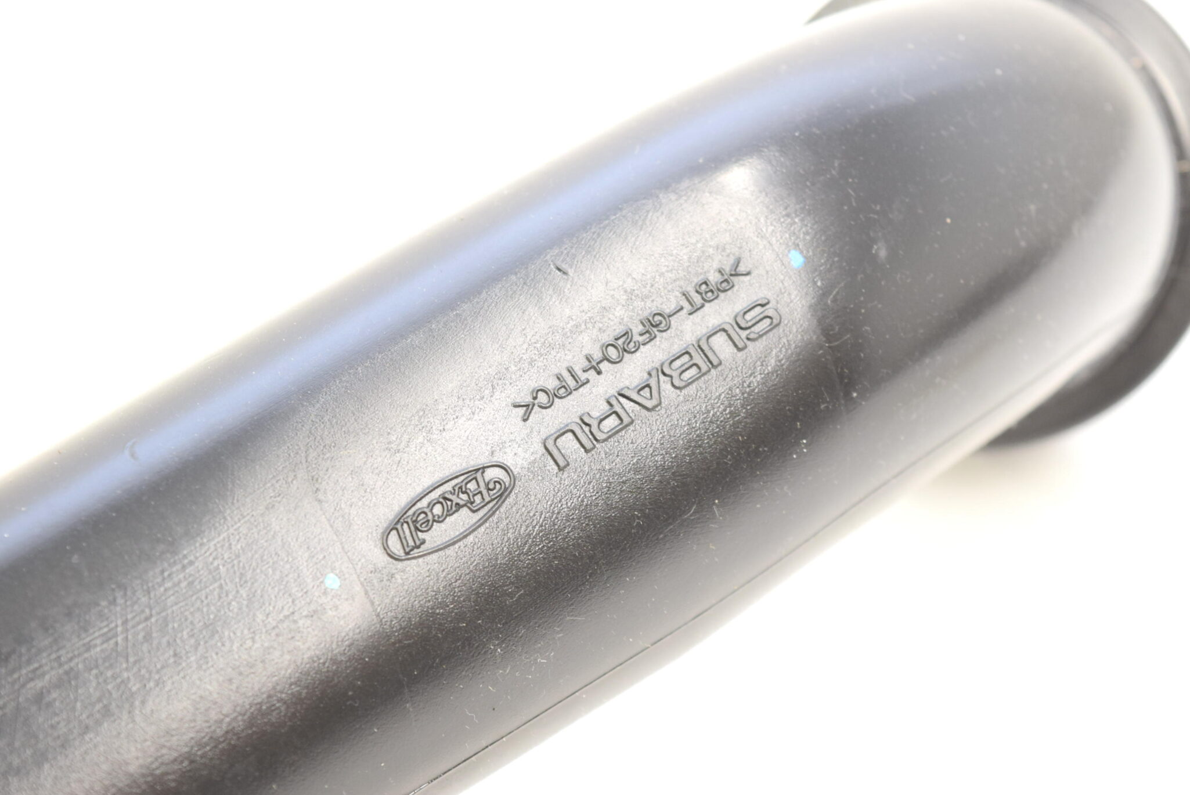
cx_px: 595
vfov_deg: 16.6
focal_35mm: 82
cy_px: 398
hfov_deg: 24.6
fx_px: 2729
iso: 800
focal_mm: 55
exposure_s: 1/60
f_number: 5.6
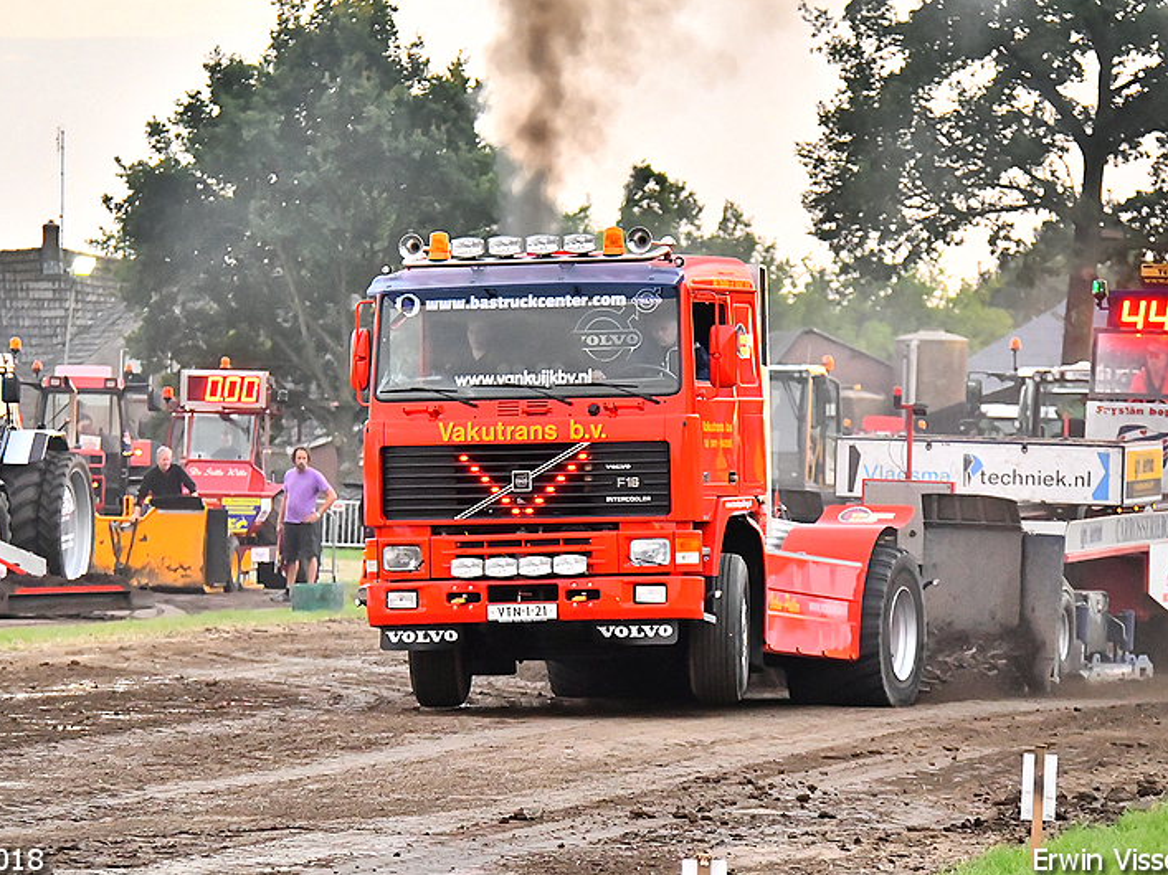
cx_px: 539
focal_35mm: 237
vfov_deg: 6.3
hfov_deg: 8.4
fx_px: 7980
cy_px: 437
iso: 5000
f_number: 5.6
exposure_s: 1/400
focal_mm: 145
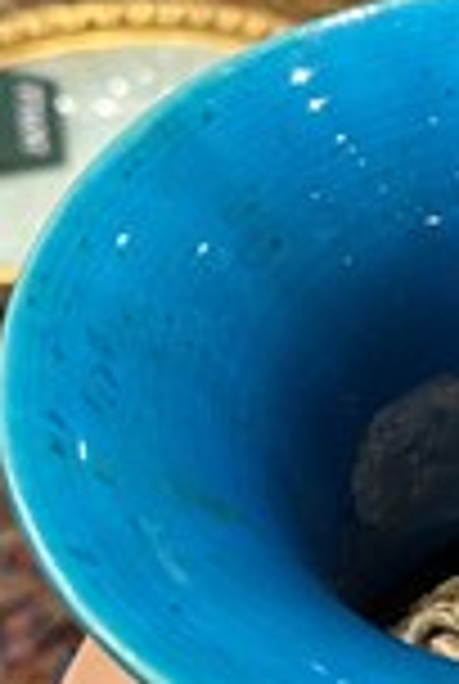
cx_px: 580
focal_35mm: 71
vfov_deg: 28.4
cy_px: 387
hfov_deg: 18.1
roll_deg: +0.6
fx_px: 1352
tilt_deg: -39.5
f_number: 1.5
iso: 125
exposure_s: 1/60
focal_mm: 5.7
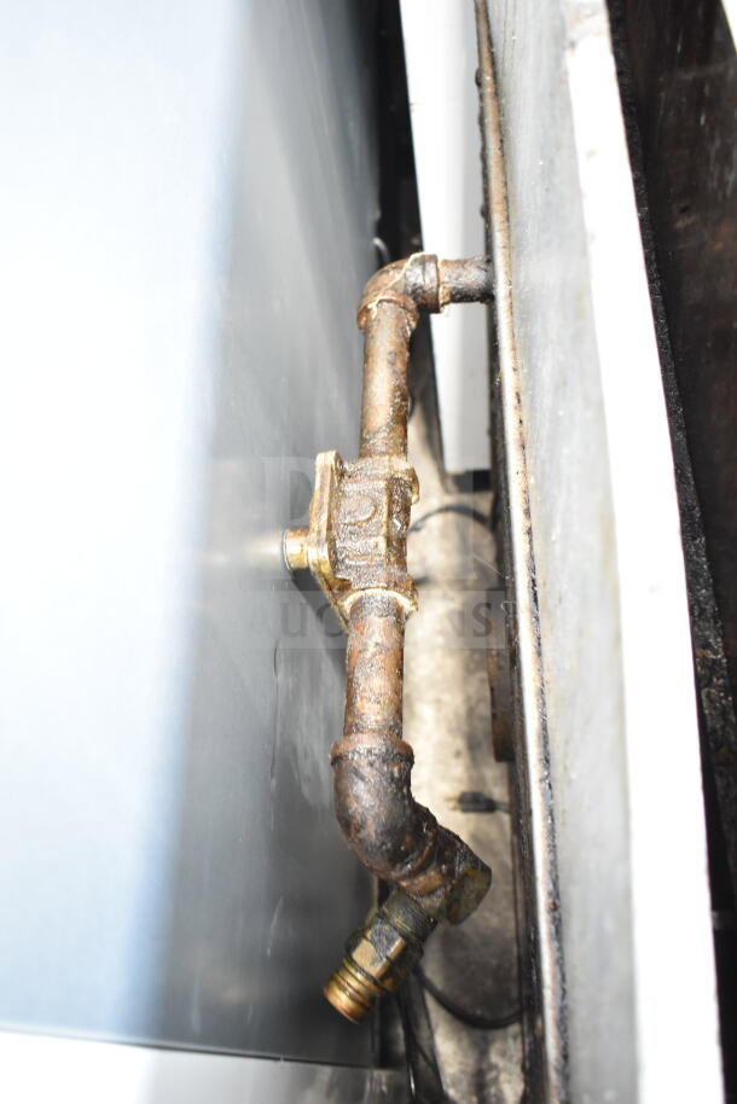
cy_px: 552
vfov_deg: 57.2
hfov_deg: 40.0
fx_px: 1013
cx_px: 368
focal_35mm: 33
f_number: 3.8
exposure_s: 1/40
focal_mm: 22
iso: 1600
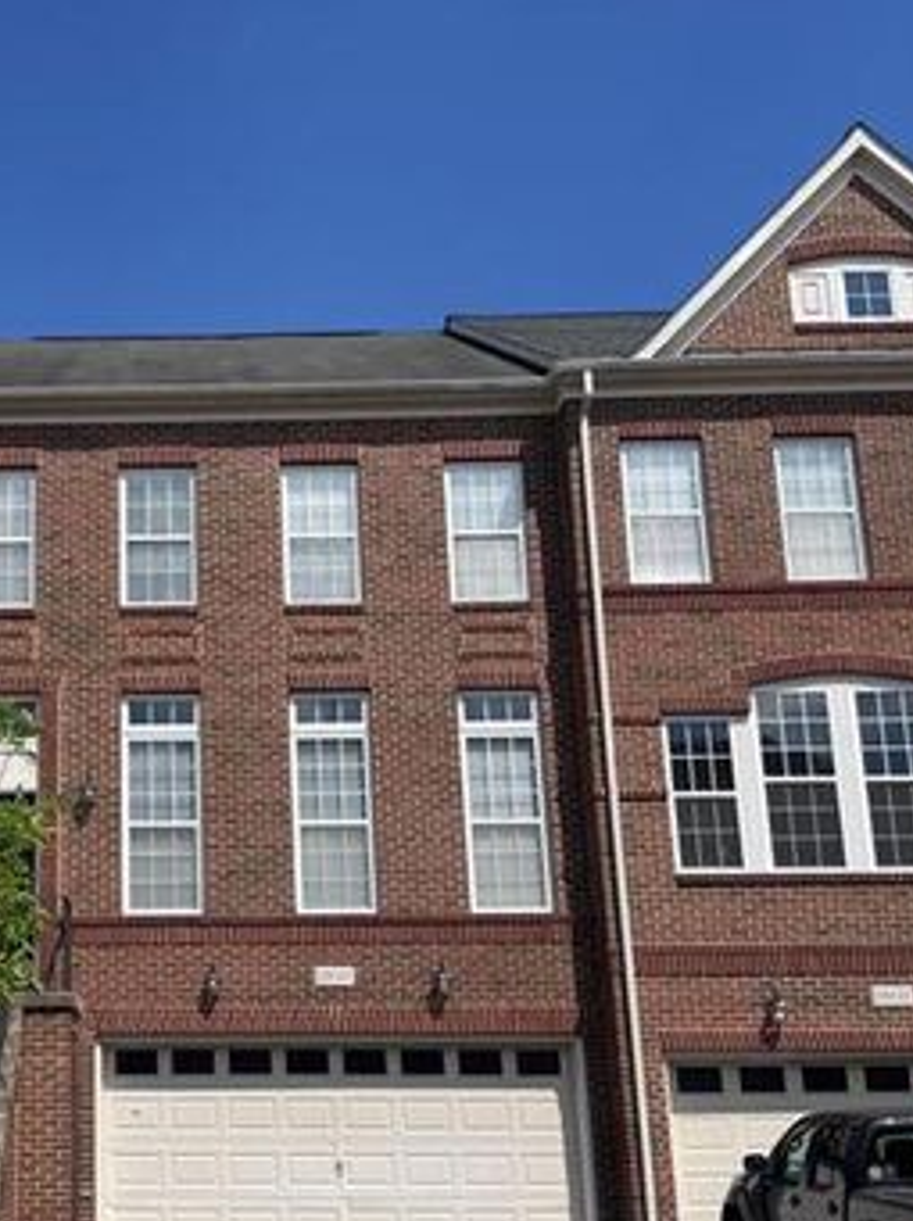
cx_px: 136
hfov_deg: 29.8
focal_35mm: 47
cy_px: 671
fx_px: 1656
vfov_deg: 40.4
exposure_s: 1/7092
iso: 80
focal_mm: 6.76
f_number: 1.78
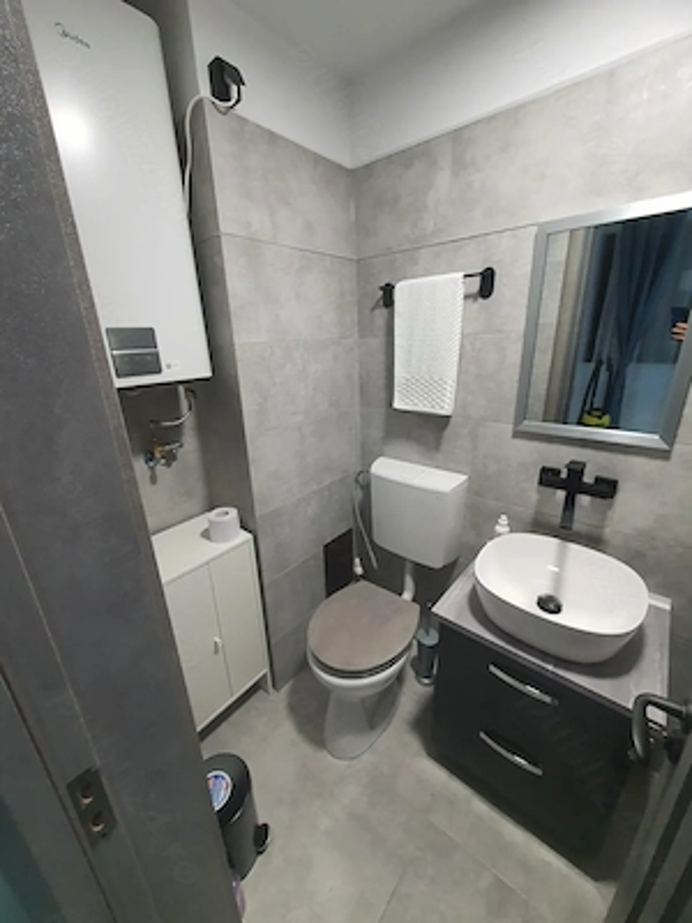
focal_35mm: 13
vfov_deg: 106.2
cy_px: 462
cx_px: 346
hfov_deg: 89.9
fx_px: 347
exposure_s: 1/50
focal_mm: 1.8
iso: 320
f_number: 2.2
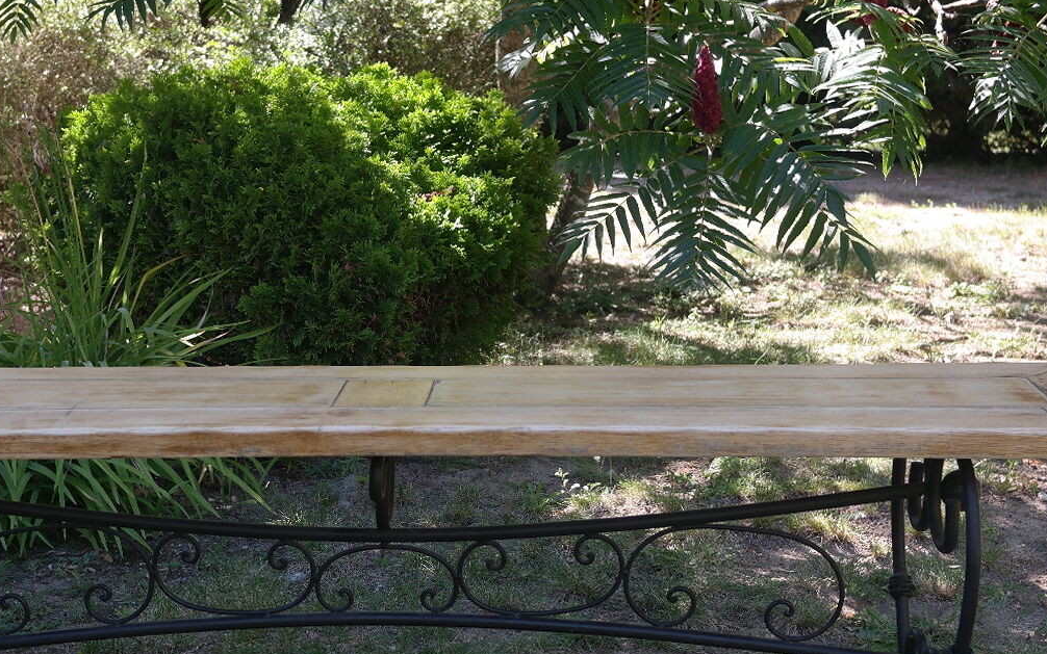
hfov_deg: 32.3
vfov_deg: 20.6
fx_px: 1798
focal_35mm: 63
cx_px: 405
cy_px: 444
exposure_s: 1/100
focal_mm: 24
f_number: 4
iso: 100
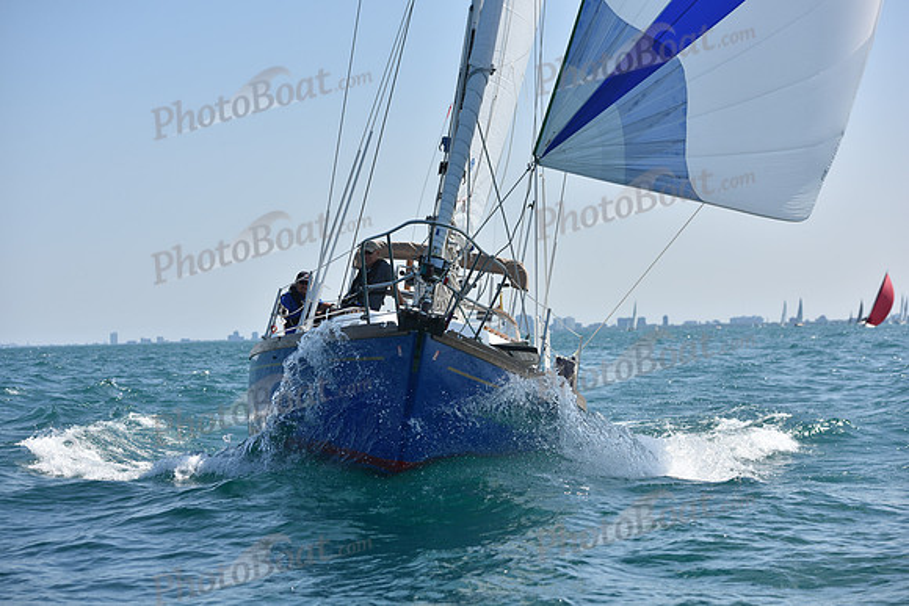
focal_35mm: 85
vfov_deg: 16.1
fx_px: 2147
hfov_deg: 23.9
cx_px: 454
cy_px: 303
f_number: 5
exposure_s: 1/2500
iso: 250
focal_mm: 85
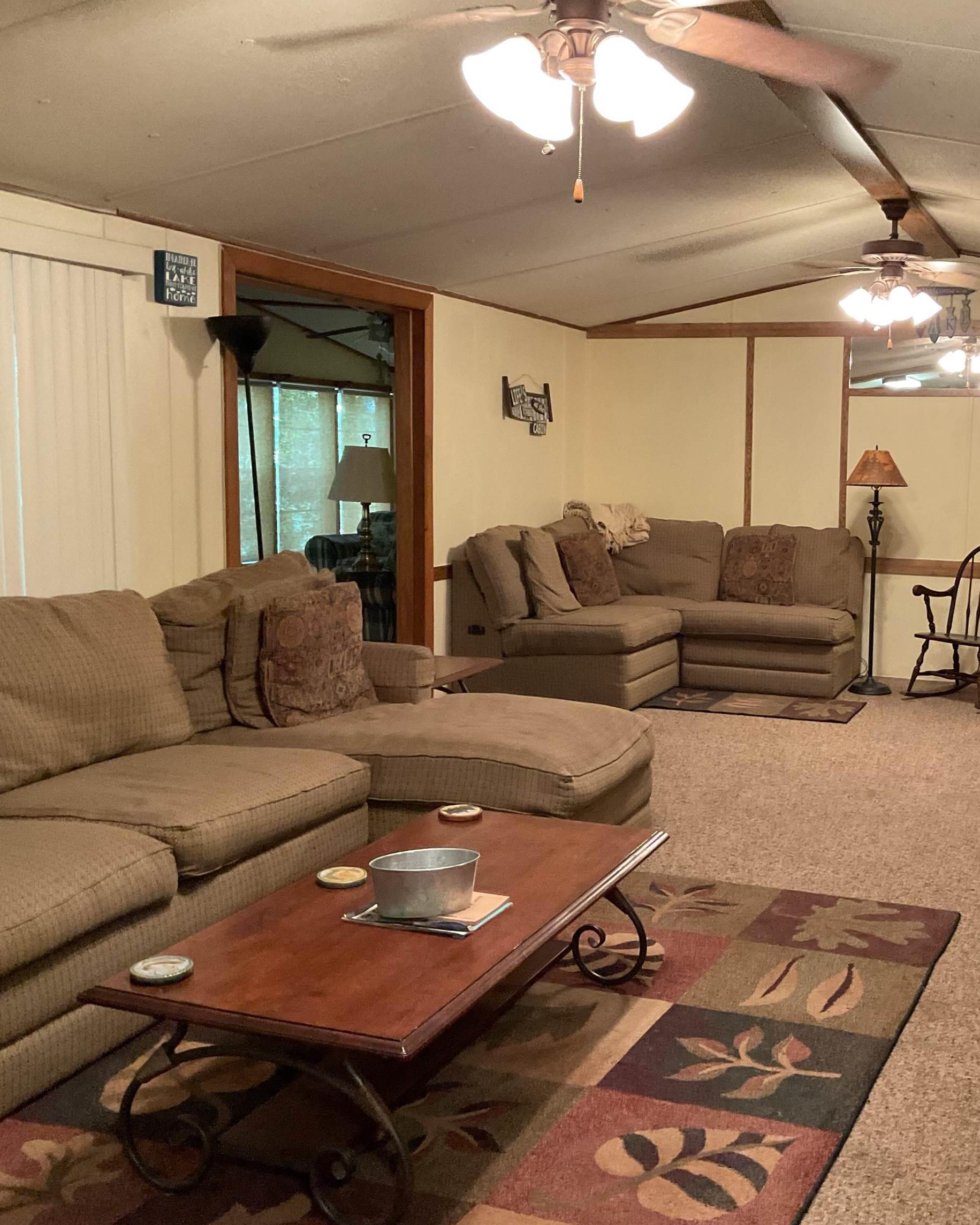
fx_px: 1377
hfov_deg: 38.5
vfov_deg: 47.9
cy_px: 609
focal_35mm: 38
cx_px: 687
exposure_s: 1/60
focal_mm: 3
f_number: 1.8
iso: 250
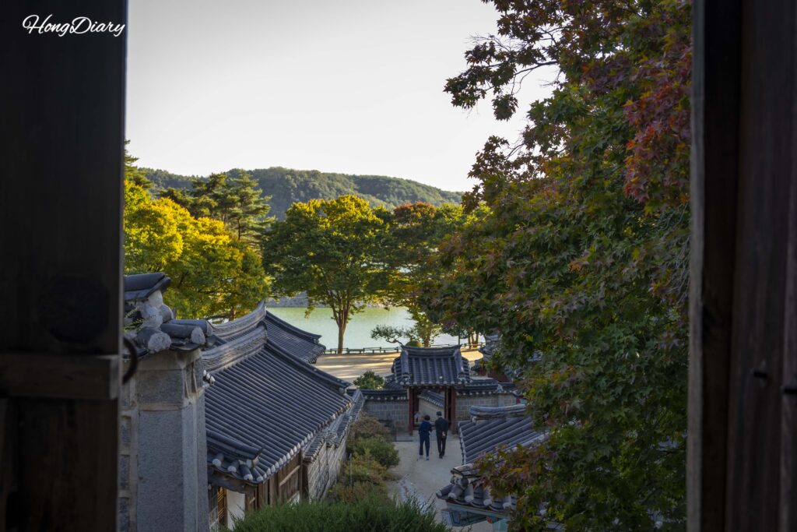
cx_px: 398
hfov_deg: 40.3
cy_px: 266
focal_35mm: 49
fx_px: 1085
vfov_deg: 27.5
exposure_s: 1/60
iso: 125
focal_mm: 49
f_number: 5.6
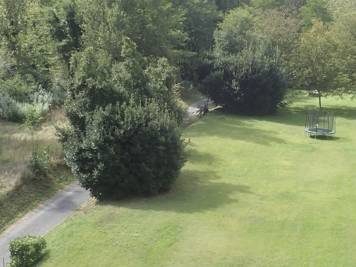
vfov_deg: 22.6
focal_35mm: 65
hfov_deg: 29.6
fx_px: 669
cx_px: 236
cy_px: 106
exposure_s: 1/400
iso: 100
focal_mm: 5.5
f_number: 3.2
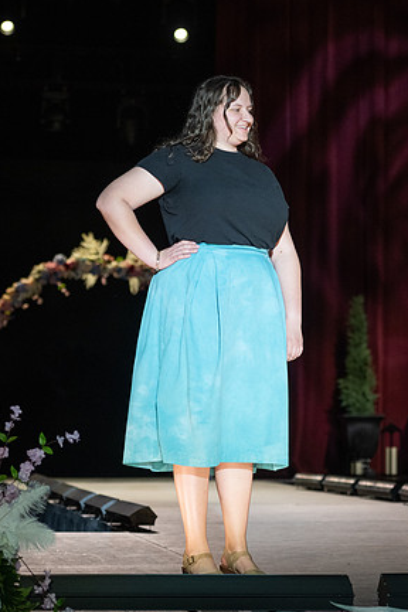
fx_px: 2108
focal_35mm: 124
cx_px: 277
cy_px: 306
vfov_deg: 16.5
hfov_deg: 11.0
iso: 800
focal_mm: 70
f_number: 2.8
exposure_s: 1/800
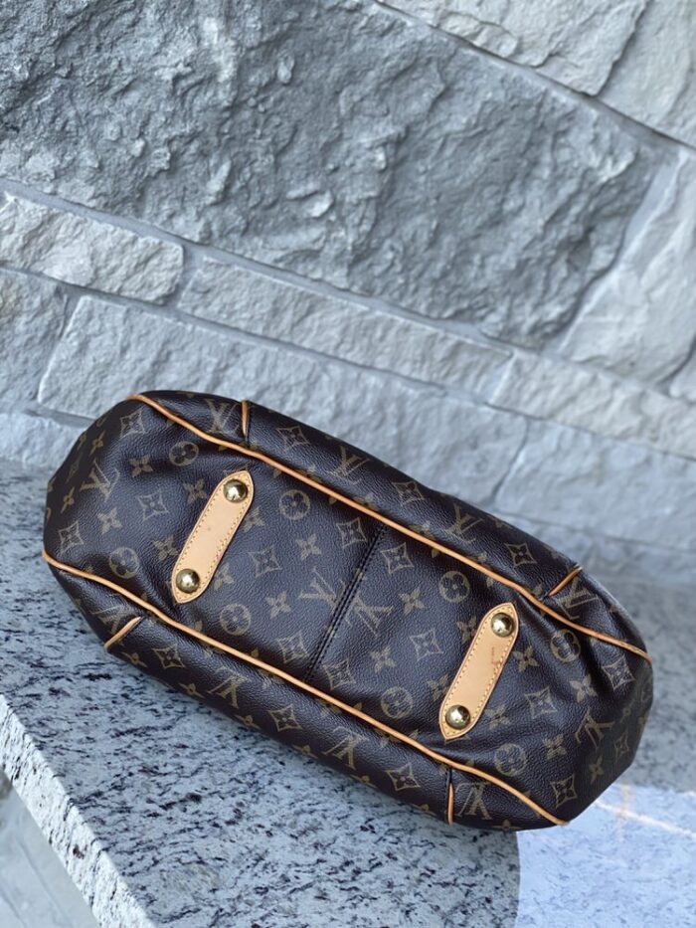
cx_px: 348
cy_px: 464
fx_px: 1715
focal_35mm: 64
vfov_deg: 30.3
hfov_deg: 22.9
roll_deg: -29.3
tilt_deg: -16.8
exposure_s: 1/121
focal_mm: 7.5
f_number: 2.2
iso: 125
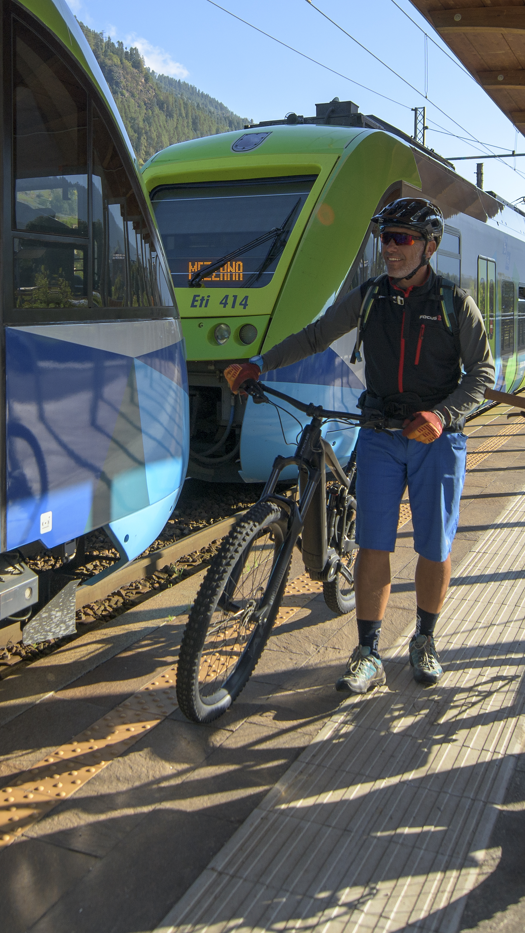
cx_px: 95
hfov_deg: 34.4
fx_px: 817
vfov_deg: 57.6
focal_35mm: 33
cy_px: 283
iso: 80
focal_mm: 14
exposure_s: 1/1600
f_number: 2.8
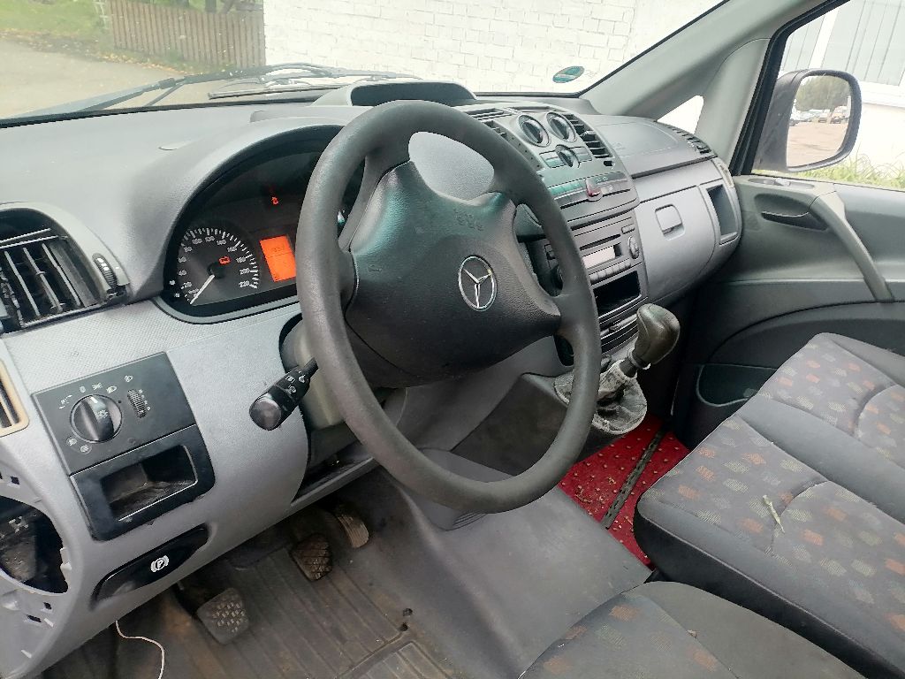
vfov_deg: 53.1
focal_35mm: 26
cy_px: 340
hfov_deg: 67.3
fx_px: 680
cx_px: 452
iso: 80
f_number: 1.8
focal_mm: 4.25
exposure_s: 1/50
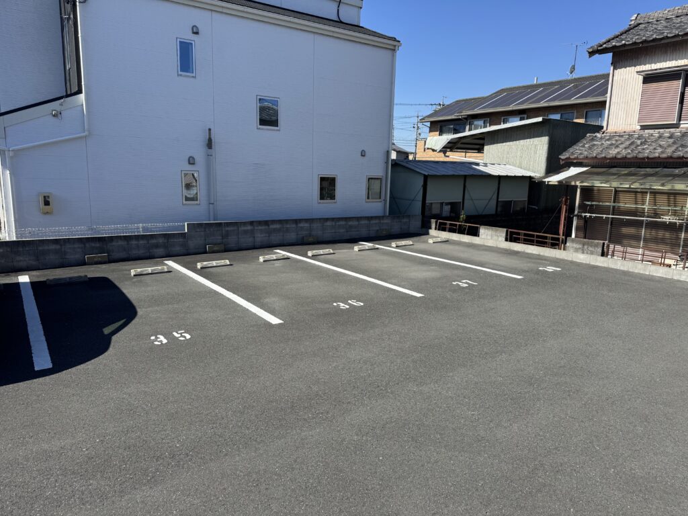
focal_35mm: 24
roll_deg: -2.2
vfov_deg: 56.8
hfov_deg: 71.6
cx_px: 344
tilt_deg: -10.1
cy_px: 258
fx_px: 477
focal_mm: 6.76
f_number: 1.78
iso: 80
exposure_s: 1/3802
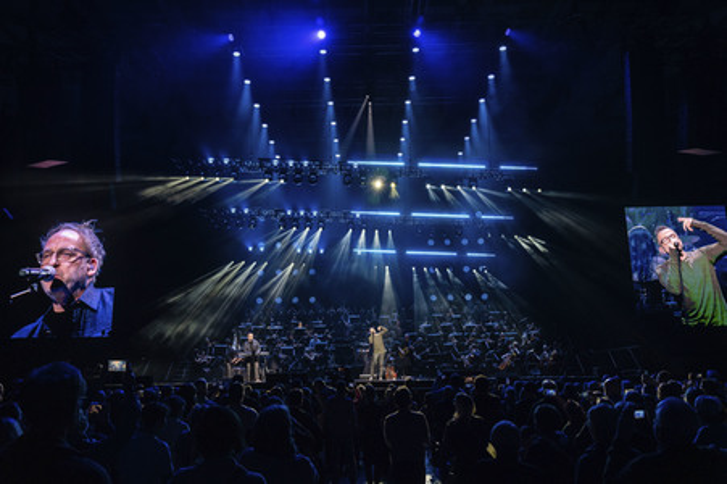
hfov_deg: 62.0
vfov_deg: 43.5
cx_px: 364
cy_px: 242
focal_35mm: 30
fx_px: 605
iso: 2500
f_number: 4.5
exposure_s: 1/250
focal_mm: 30
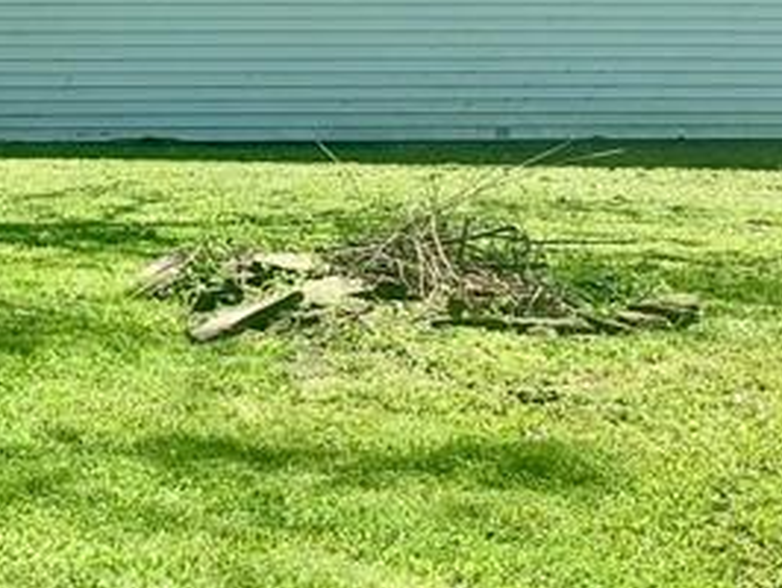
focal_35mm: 100
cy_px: 262
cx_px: -253
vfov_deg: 14.8
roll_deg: -0.7
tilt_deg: -5.1
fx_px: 2261
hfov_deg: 18.2
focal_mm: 4.25
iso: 25
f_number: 1.8
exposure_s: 1/647
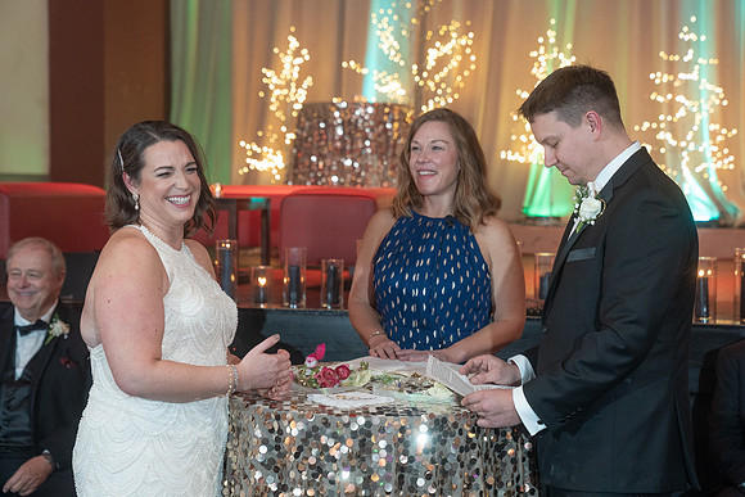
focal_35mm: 74
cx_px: 382
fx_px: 1539
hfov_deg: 27.2
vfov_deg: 18.3
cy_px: 248
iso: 2500
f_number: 4
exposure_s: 1/100
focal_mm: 70
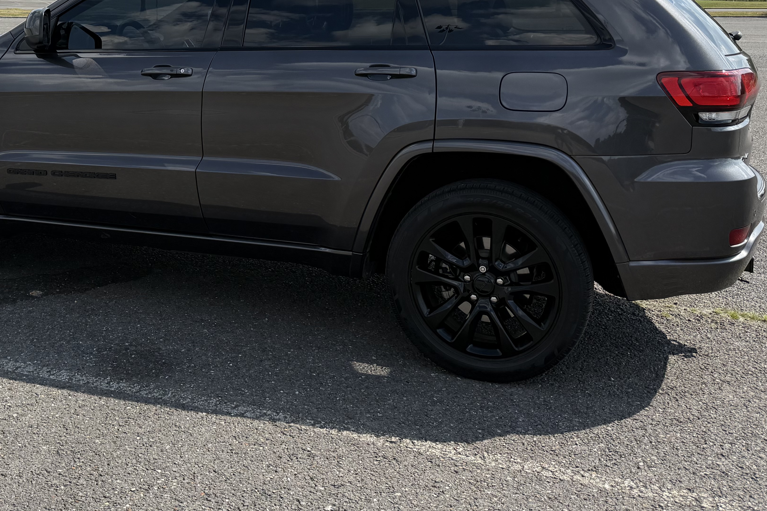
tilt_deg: -4.3
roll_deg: -0.5
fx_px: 937
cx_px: 240
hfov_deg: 43.7
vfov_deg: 29.3
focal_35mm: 44
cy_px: 56
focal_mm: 6.76
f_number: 1.78
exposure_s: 1/5714
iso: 80
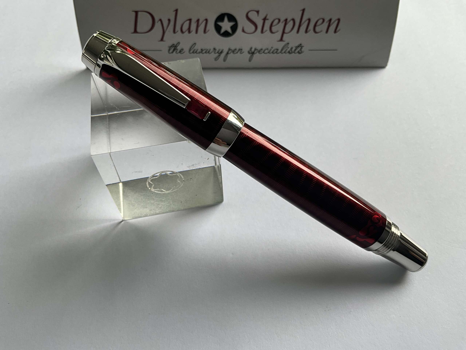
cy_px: 175
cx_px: 233
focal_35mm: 29
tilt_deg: -54.6
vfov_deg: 48.2
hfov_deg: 61.7
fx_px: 390
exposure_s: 1/122
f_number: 1.8
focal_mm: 3
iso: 25
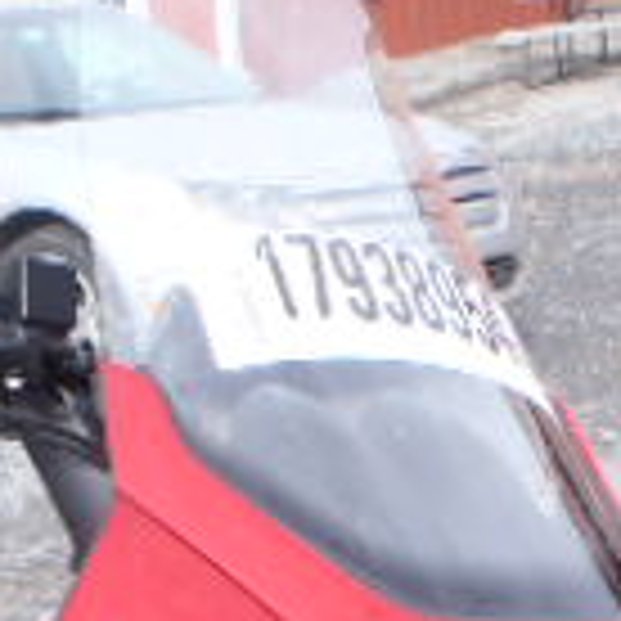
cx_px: 207
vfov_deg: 13.9
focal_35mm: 115
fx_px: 2334
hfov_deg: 15.1
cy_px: 1022
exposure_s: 1/200
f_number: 4.5
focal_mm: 5
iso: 80
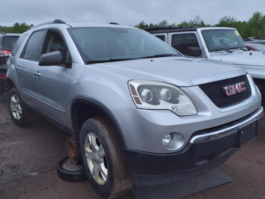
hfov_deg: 67.3
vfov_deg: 53.1
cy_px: 100
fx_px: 199
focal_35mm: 26
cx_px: 132
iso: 64
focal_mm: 3.58
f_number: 1.9
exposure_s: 1/120
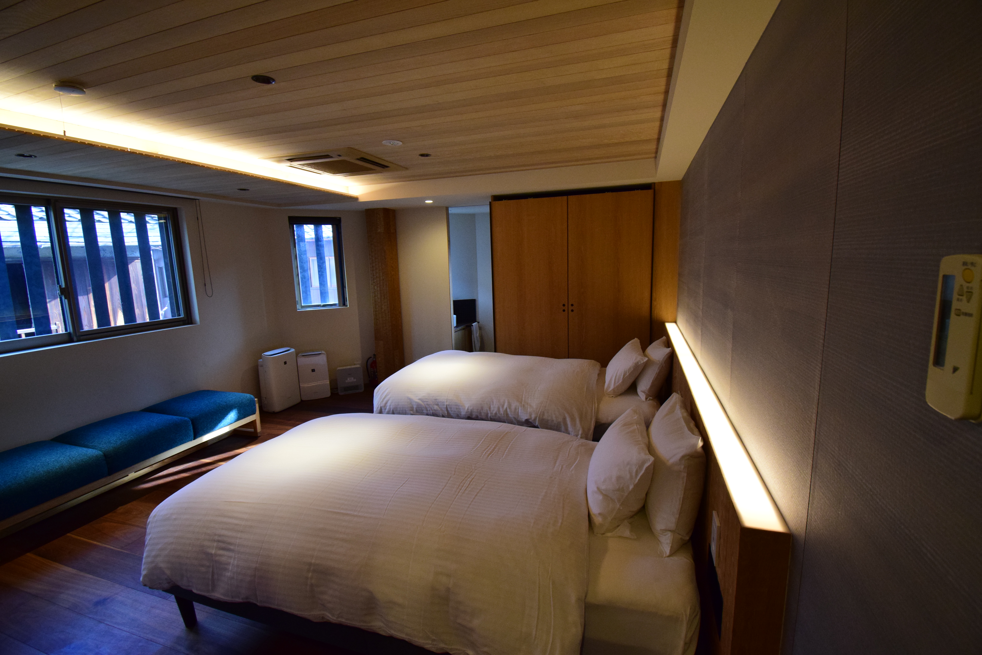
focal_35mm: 15
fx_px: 409
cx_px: 491
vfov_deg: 77.4
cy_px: 328
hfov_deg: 100.4
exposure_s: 1/90
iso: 1600
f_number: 6.7
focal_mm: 10
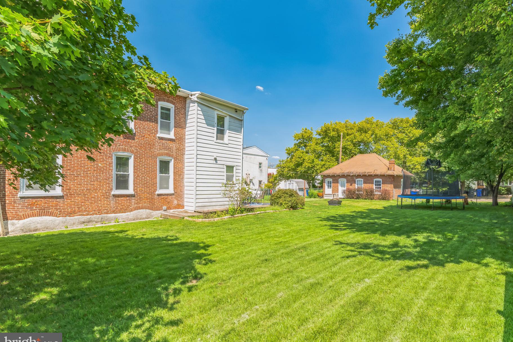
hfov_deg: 89.6
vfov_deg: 67.3
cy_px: 161
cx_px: 288
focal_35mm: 18
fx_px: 256
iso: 320
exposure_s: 1/160
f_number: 7.1
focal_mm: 16
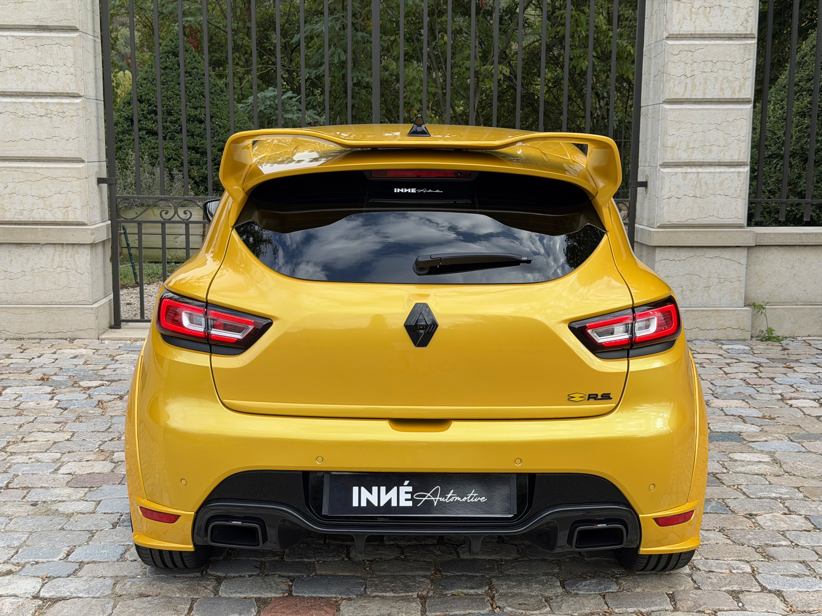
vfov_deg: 30.3
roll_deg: -0.1
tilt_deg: -8.9
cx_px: 411
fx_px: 1140
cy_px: 308
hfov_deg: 39.7
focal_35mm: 48
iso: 64
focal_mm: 6.76
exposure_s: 1/778
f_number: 1.78
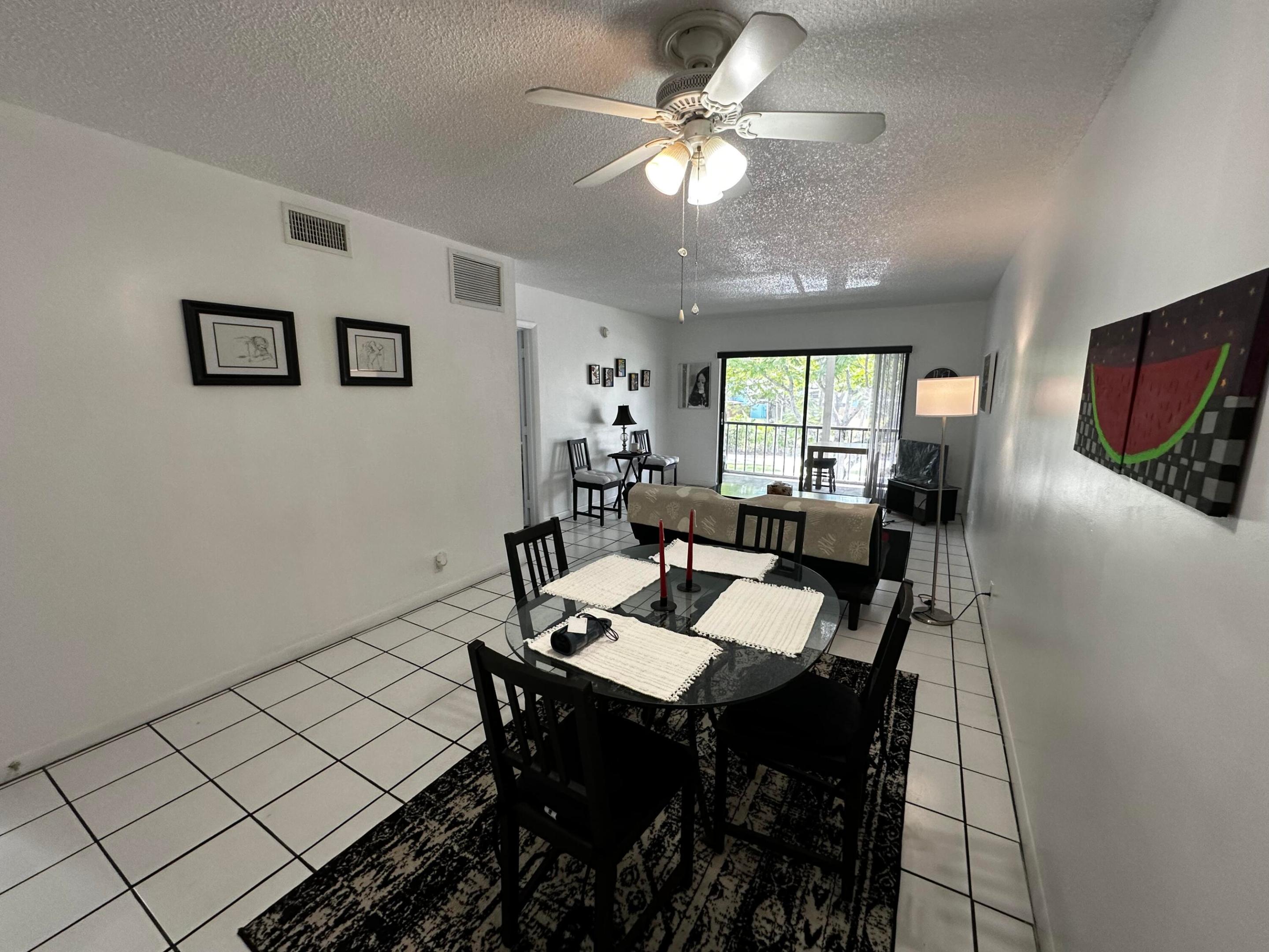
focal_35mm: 14
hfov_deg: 102.1
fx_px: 513
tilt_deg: -10.8
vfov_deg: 85.7
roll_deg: -0.3
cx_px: 634
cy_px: 476
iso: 160
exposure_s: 1/120
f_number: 2.2
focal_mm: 2.22
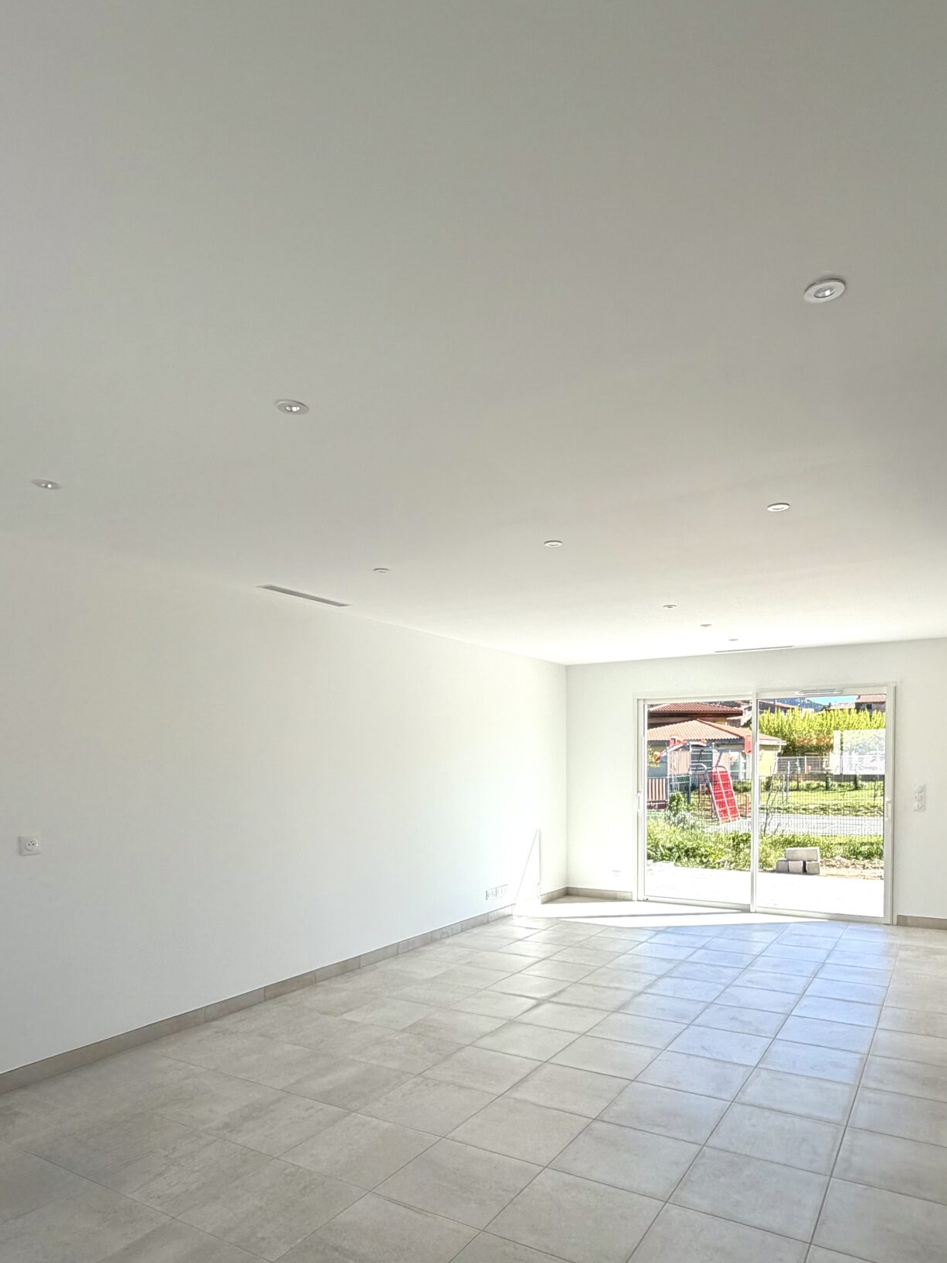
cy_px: 797
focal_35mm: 22
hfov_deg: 61.1
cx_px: 483
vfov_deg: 74.9
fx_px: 802
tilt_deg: -1.5
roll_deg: +0.4
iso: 50
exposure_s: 1/502
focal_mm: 2.22
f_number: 2.2
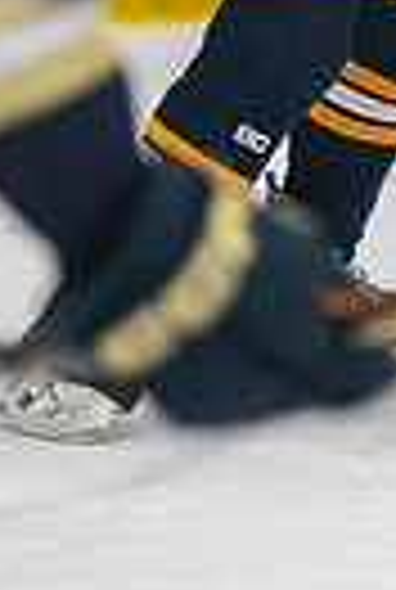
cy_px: -198
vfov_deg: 2.6
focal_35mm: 798
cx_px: 741
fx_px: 13097
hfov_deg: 1.7
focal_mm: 140
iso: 2000
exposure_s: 1/640
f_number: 3.2
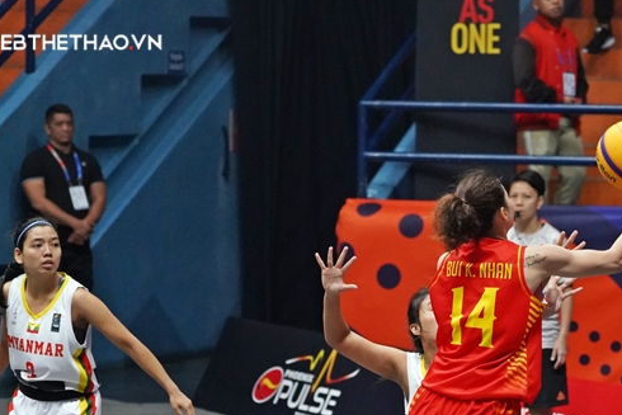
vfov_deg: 5.5
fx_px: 4286
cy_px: 364
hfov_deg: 8.3
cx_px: 437
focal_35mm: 248
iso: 10000
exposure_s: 1/1000
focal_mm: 135
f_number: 5
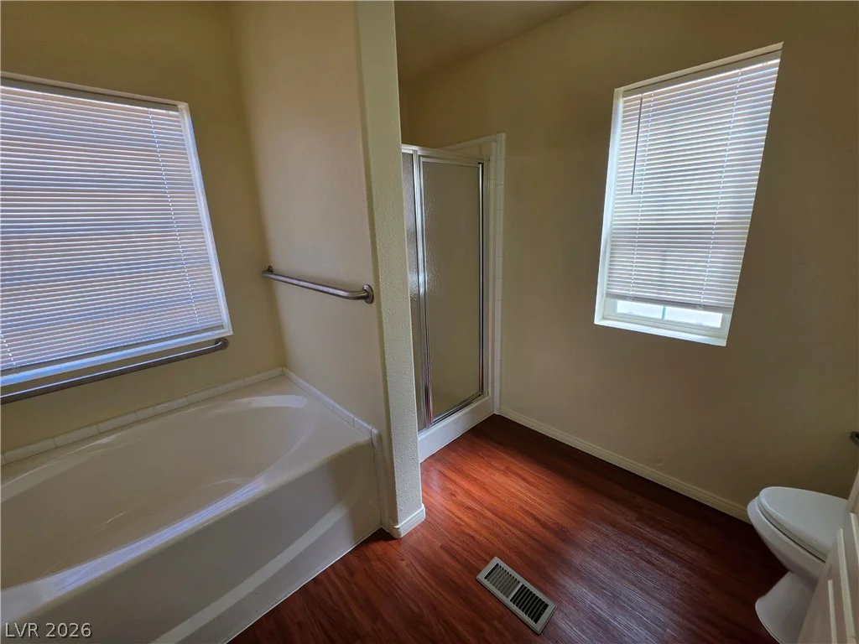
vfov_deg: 89.9
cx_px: 430
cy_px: 322
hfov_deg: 106.2
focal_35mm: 13
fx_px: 323
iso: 20
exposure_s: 1/120
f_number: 1.9
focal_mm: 2.2
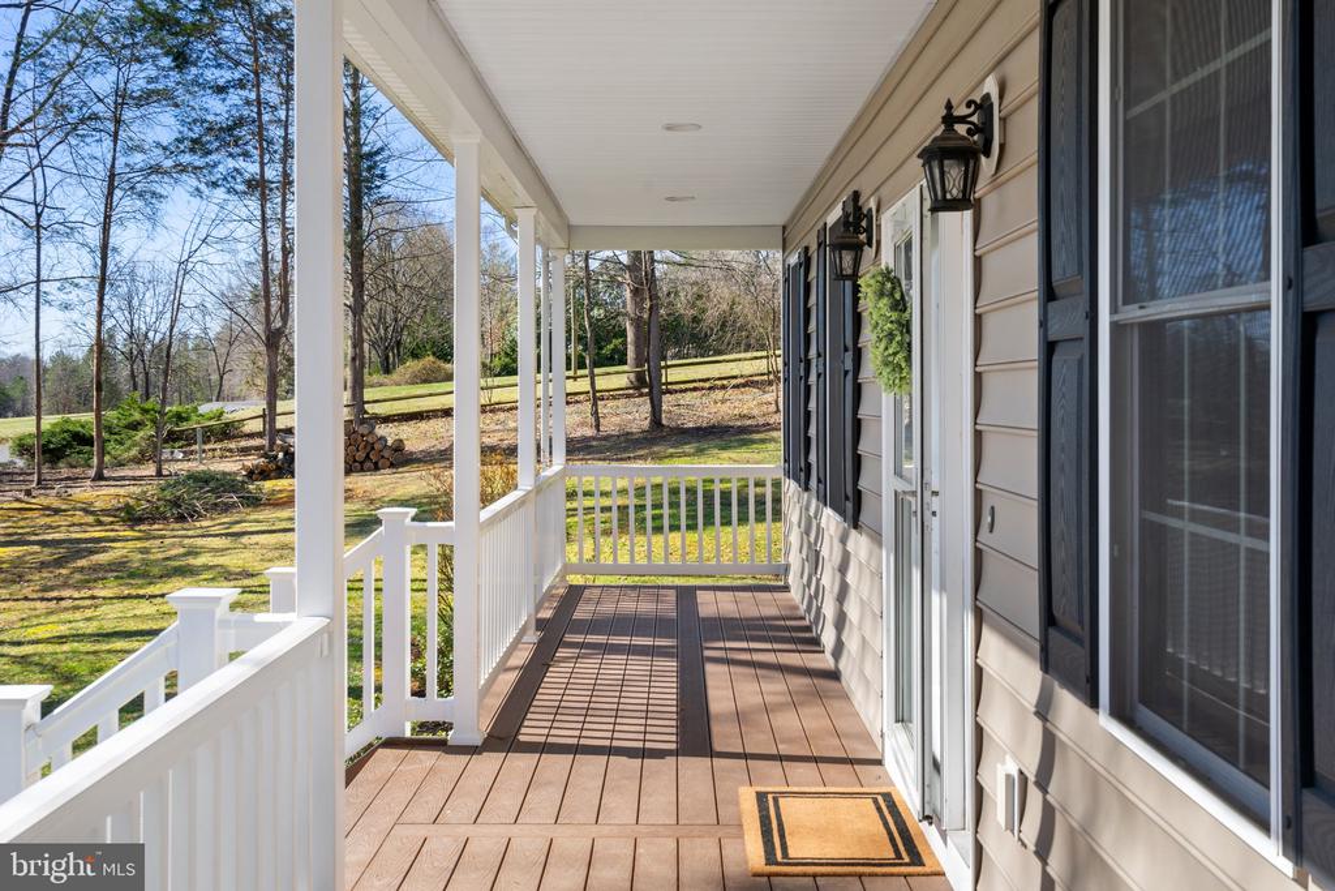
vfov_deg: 37.9
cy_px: 446
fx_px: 1298
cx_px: 668
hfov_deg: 54.4
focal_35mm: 35
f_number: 11
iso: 250
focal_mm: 35
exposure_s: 1/200
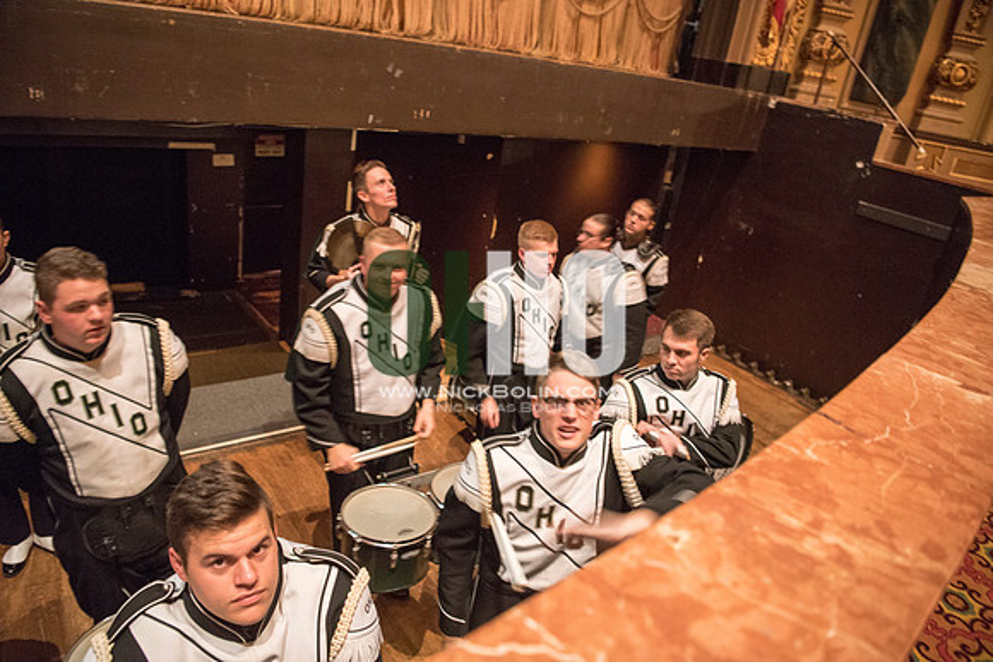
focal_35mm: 24
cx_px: 496
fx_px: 662
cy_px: 331
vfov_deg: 53.2
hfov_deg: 73.7
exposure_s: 1/25
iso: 4000
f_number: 2.8
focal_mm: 24
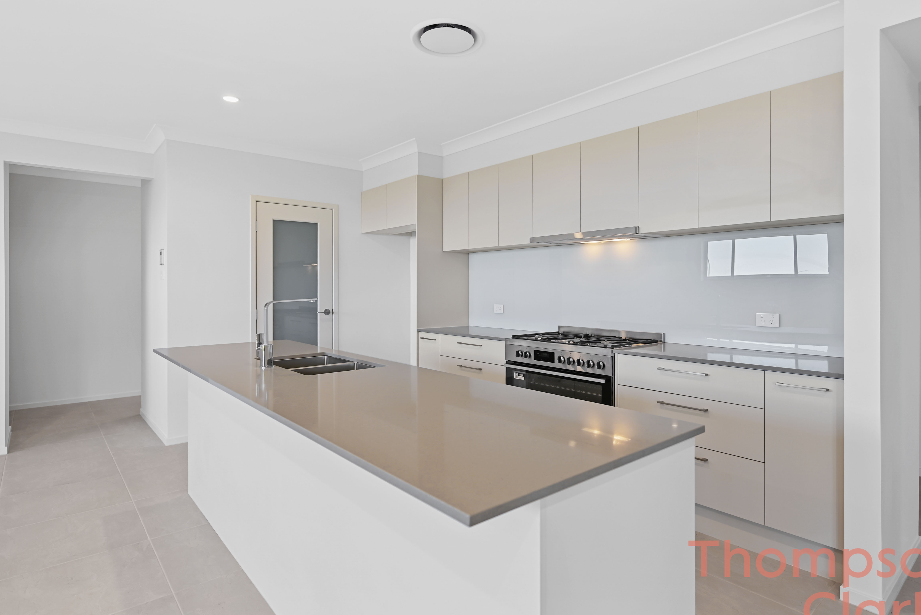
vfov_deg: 64.6
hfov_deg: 86.7
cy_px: 311
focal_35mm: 19
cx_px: 493
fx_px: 486
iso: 100
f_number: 4
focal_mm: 16
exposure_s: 1/10
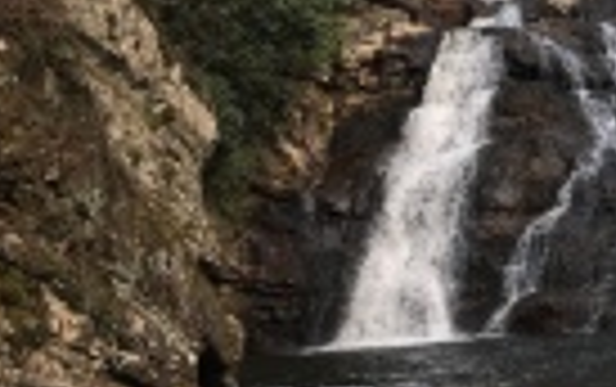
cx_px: 751
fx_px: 1378
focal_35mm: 82
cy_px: 63
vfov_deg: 15.8
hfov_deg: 23.0
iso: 32
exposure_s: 1/120
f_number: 2.2
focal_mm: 4.15
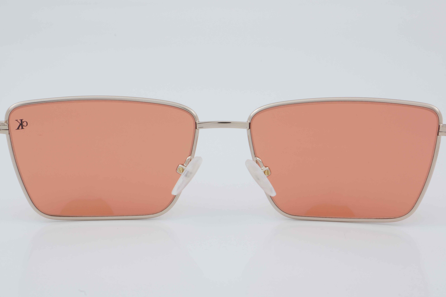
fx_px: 1022
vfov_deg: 16.6
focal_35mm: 82
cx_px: 223
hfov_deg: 24.6
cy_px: 148
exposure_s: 1/4
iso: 100
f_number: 32
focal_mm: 55
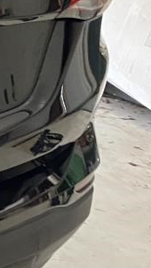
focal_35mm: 120
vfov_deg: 17.6
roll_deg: -1.4
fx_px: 854
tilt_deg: -12.0
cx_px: -352
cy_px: 30
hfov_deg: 8.1
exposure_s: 1/60
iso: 250
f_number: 1.8
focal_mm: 4.25
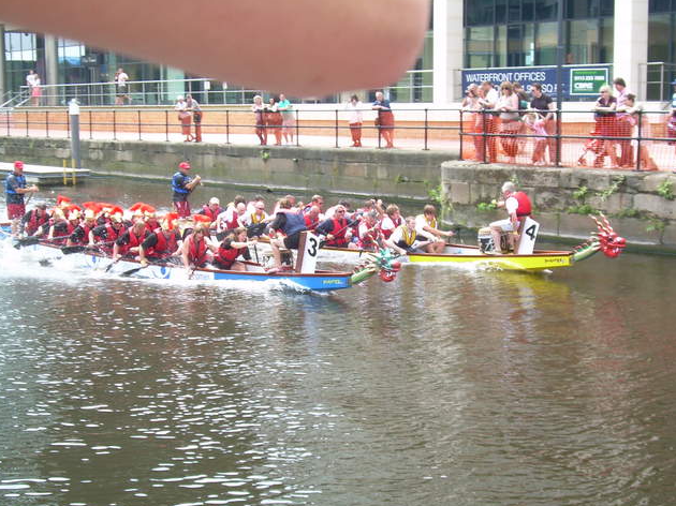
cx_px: 338
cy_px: 253
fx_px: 1210
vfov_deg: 23.6
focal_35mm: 62
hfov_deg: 31.2
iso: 50
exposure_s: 1/125
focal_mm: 10.3
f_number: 3.4
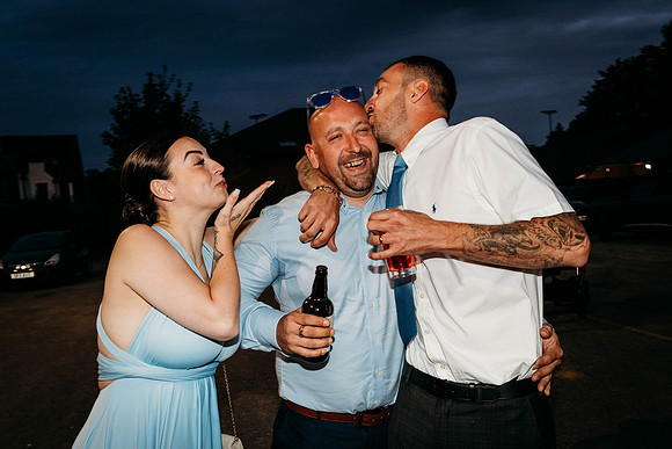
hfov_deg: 61.9
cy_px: 224
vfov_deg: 43.6
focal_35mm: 30
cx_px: 336
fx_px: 560
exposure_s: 1/40
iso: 640
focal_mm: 20
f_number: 5
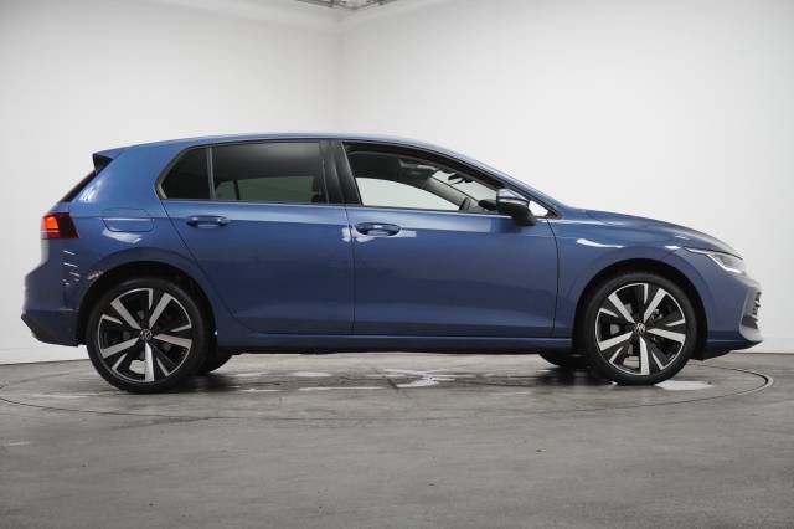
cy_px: 264
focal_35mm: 44
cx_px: 397
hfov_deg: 45.0
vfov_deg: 30.8
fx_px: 959
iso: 2500
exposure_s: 1/160
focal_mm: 29
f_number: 4.5
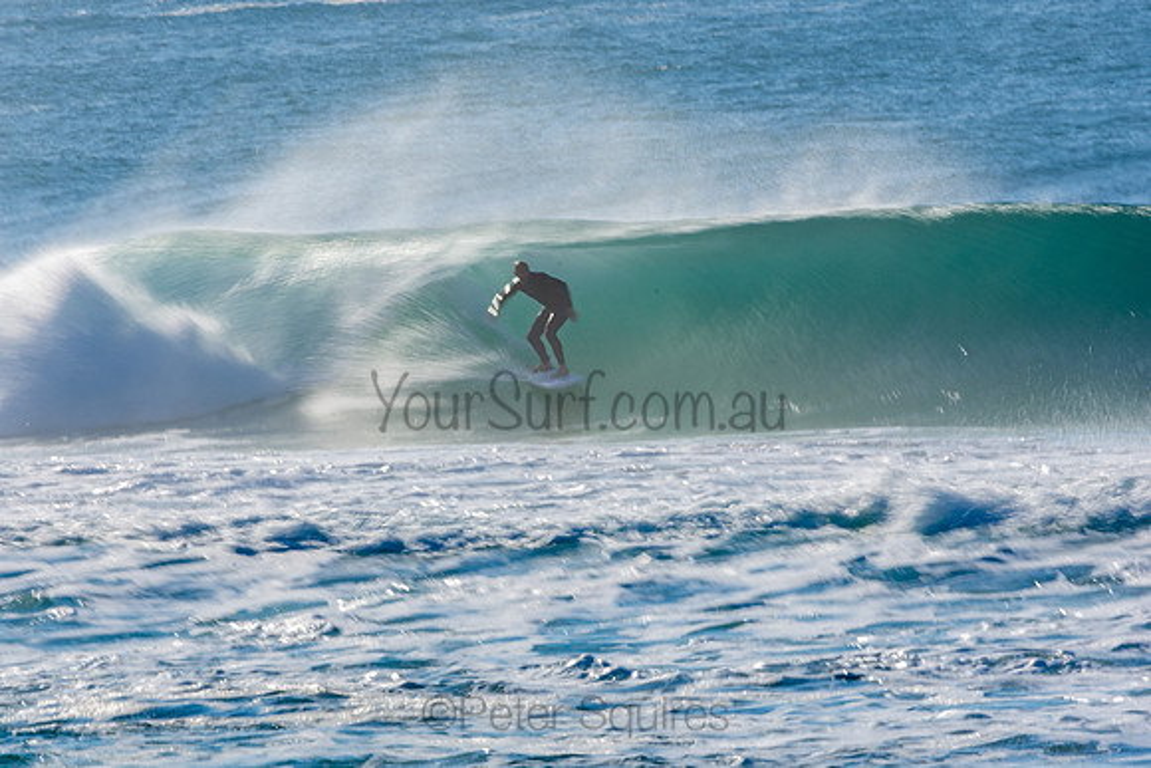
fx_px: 23984
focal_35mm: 750
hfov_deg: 2.7
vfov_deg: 1.8
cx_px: 576
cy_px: 384
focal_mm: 500
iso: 100
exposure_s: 1/25
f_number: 32
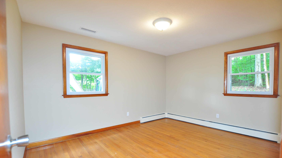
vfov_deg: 66.8
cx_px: 141
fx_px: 120
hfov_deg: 99.4
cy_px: 90
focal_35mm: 16
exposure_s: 1/20
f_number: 4
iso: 400
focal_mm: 10
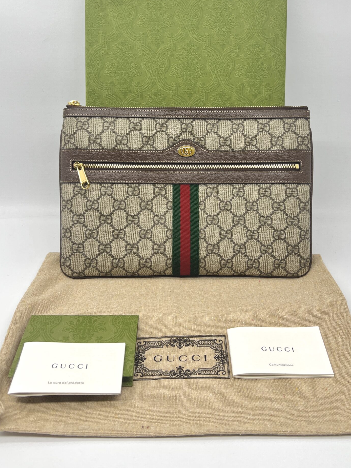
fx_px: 487
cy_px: 159
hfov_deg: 39.6
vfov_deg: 50.5
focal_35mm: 36
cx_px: 191
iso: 32
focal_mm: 5.7
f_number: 1.5
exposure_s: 1/112
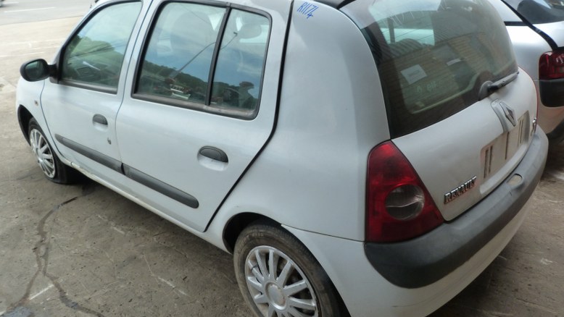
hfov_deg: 67.9
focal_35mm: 28
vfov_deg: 41.5
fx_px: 419
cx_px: 286
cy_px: 153
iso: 125
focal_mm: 4.5
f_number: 4
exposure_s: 1/125
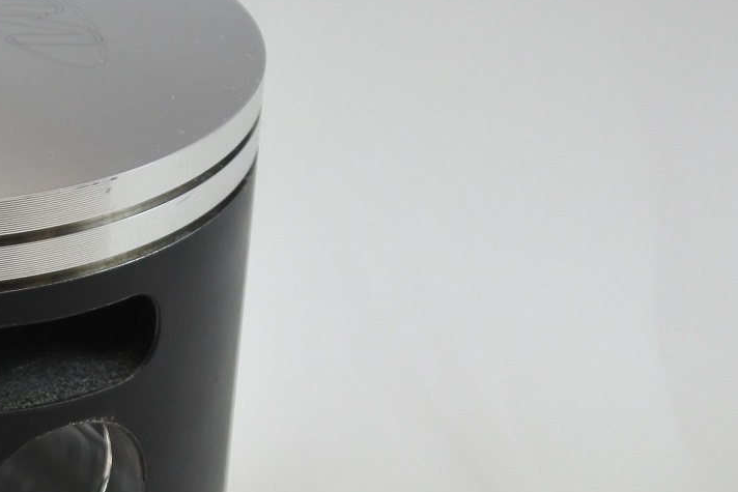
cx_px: -301
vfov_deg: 9.3
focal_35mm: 146
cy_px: 584
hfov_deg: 13.4
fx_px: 2993
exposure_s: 1/125
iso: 400
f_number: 4.5
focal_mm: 18
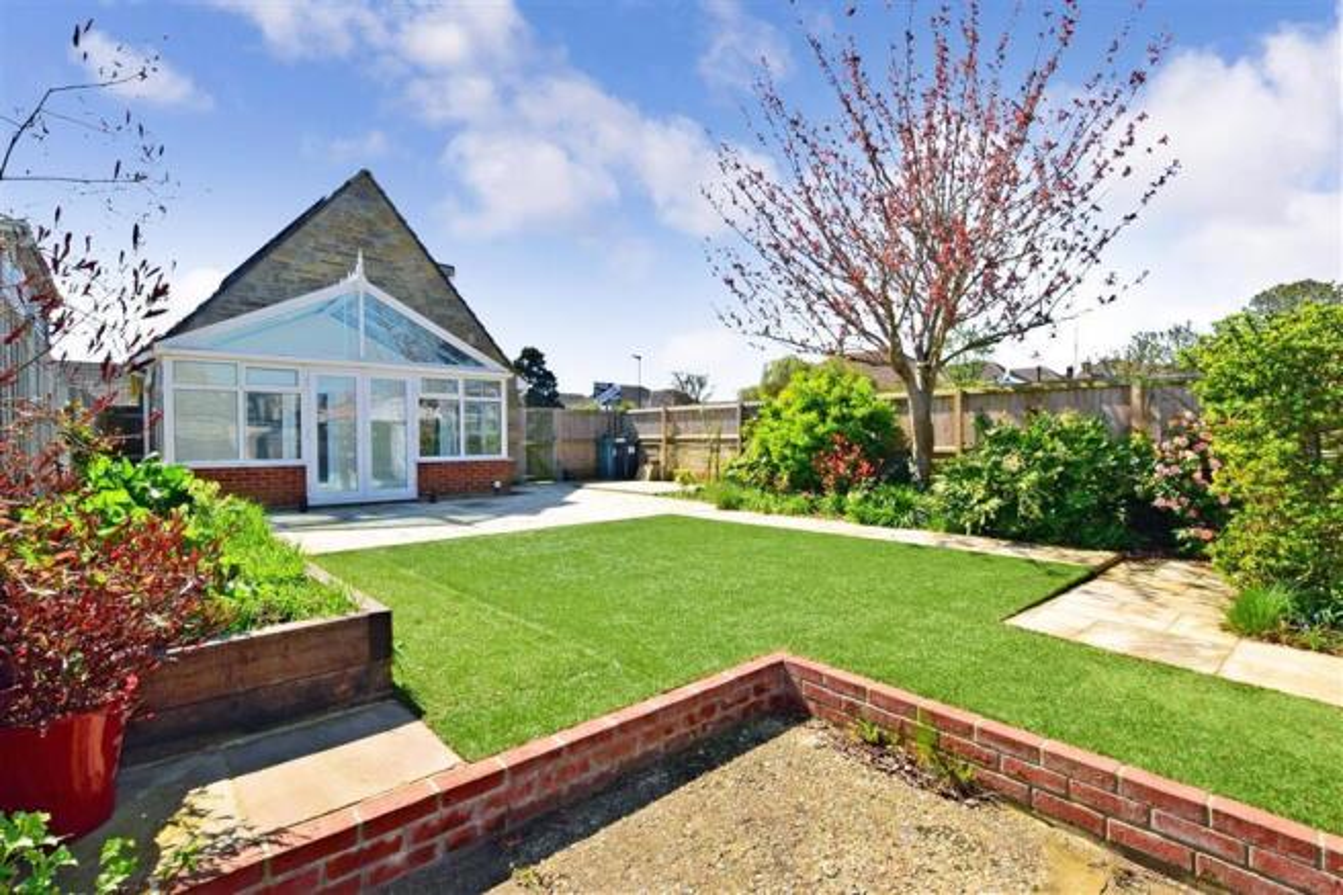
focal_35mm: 15
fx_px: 559
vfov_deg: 77.3
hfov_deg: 100.4
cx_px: 672
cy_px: 448
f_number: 20
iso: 400
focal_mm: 10
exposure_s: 1/200
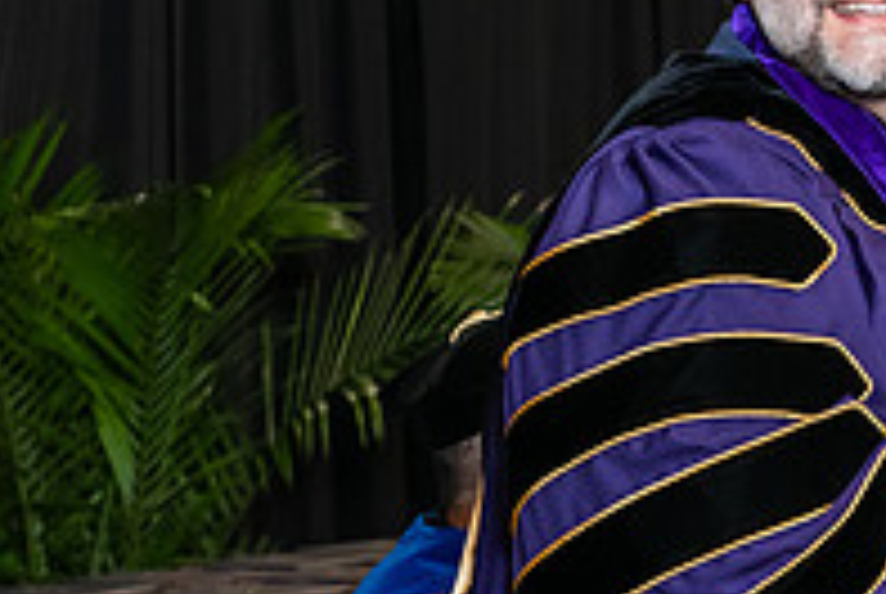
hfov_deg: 10.4
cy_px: 398
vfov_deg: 7.1
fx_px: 4782
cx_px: 1048
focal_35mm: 194
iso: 2000
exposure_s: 1/200
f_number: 5
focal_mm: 66
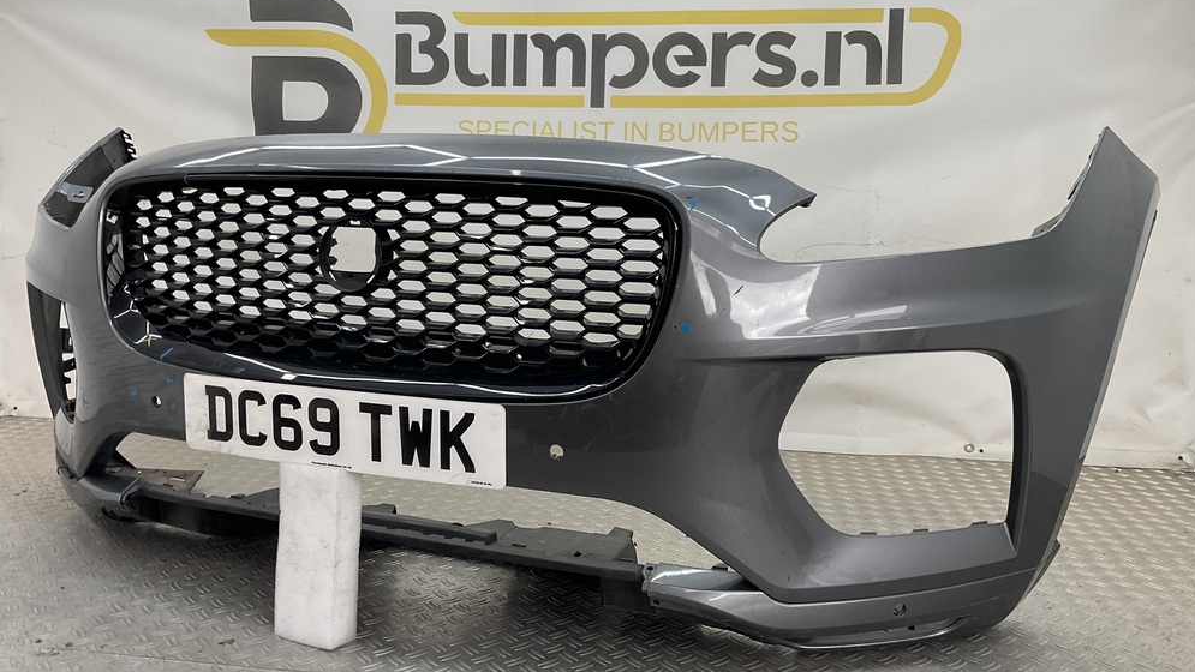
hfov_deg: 61.0
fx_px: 1014
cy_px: 320
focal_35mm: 32
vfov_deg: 36.7
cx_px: 596
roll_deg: -2.3
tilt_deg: -6.0
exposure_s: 1/120
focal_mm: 3
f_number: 1.8
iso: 25
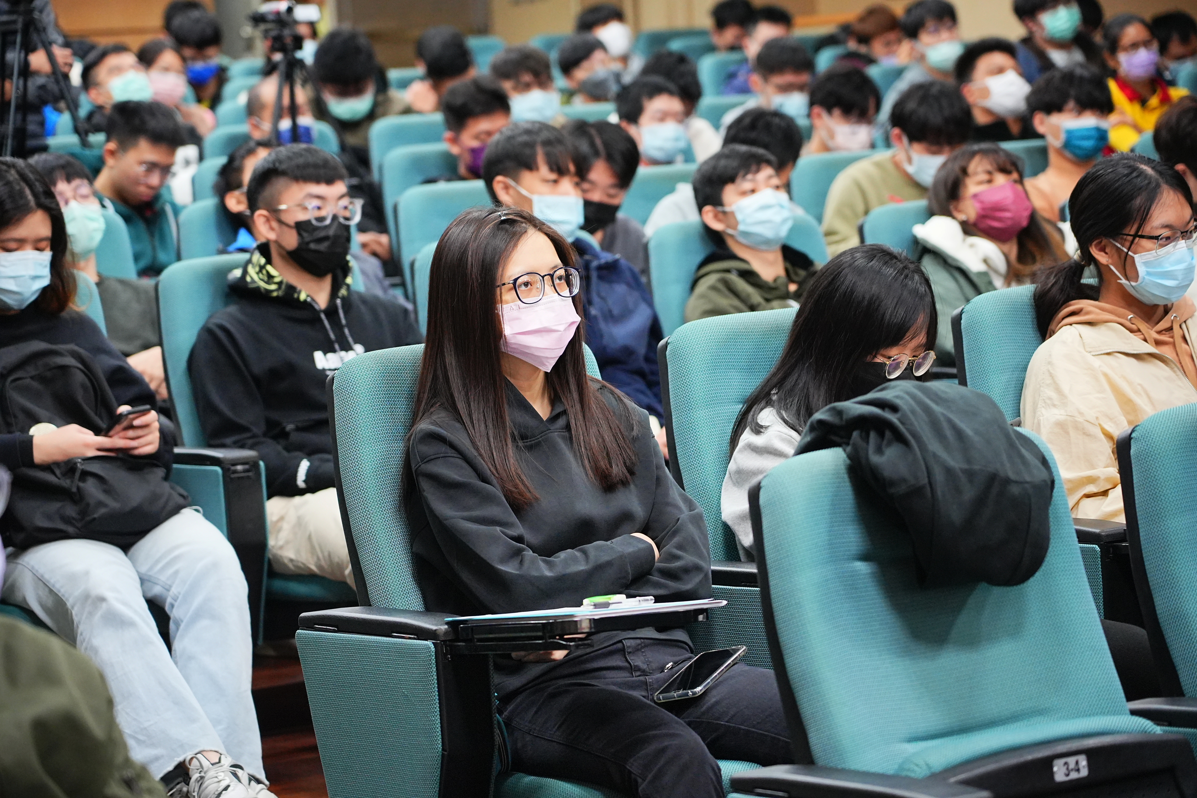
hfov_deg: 19.5
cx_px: 598
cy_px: 399
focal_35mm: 105
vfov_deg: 13.0
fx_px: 3491
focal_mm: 105
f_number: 4
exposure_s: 1/100
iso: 3200
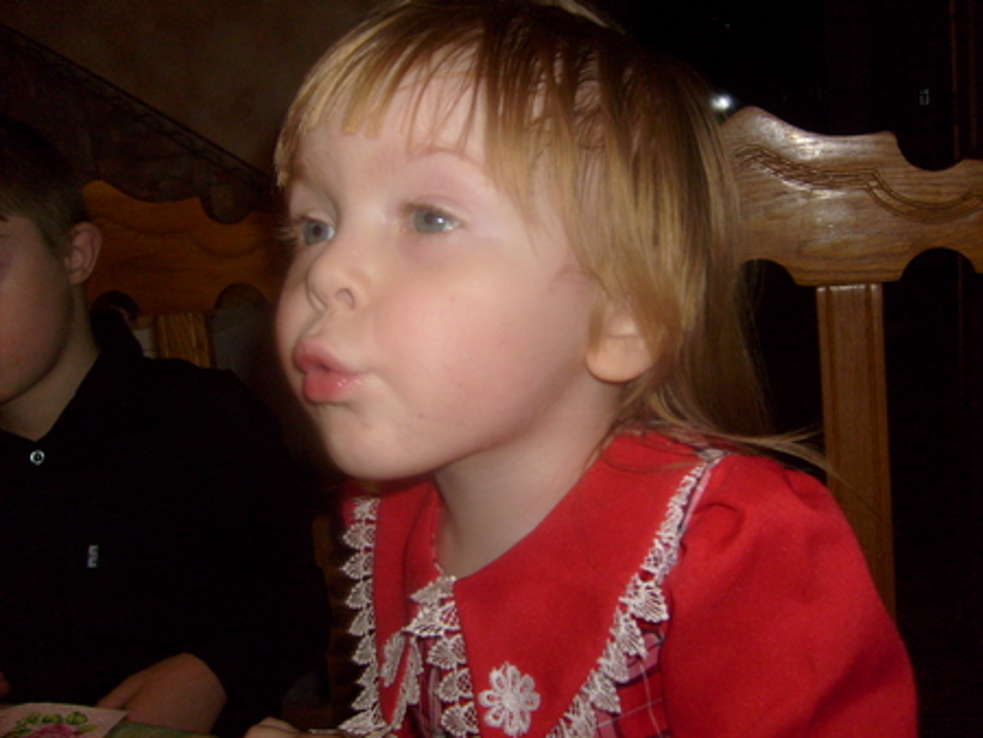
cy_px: 369
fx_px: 994
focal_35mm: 35
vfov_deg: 40.7
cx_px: 492
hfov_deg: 52.6
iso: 100
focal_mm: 5.8
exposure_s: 1/45
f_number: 2.8
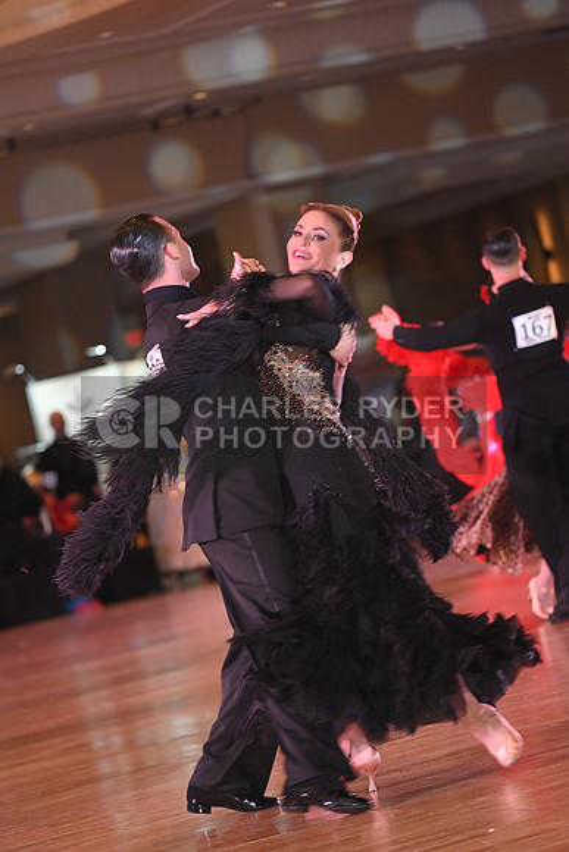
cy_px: 426
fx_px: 3791
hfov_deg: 8.6
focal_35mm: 160
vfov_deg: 12.8
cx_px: 284
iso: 2000
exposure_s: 1/200
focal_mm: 160
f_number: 4.5
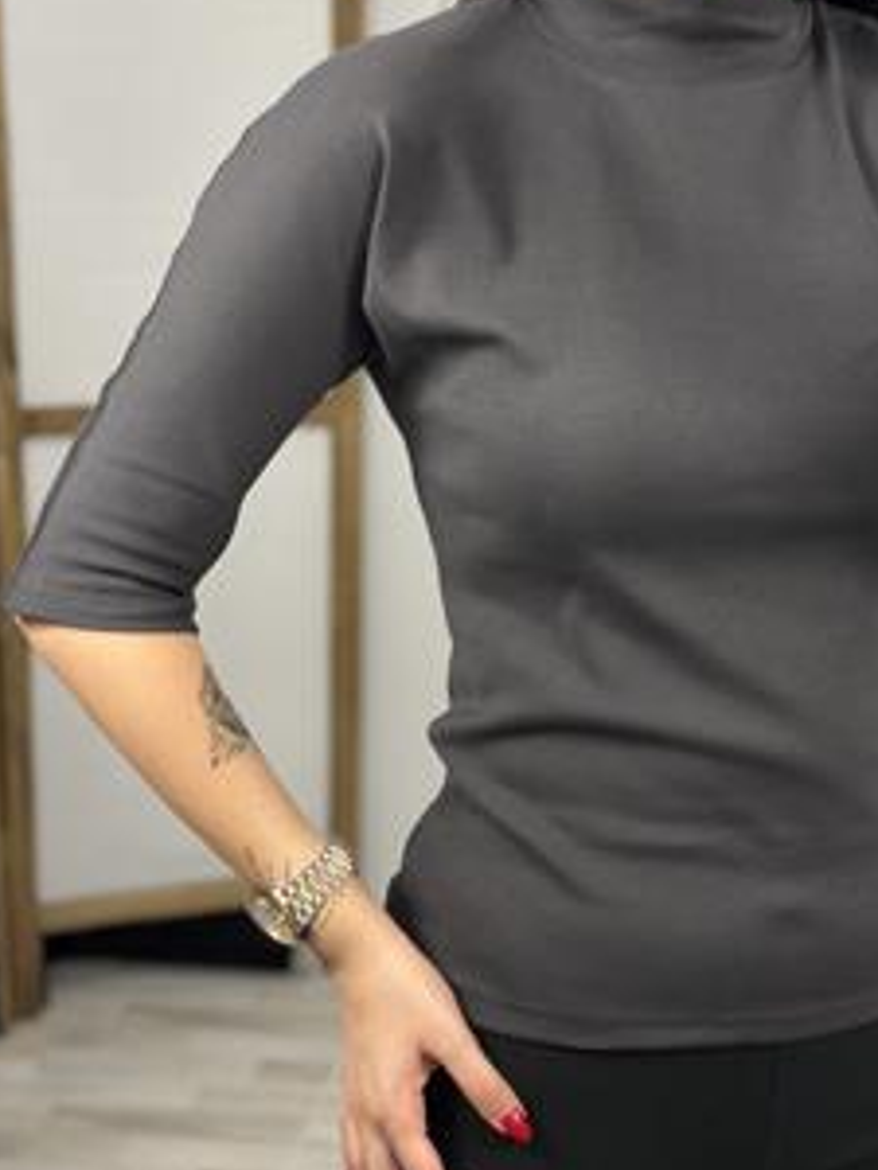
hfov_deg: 22.2
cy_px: 622
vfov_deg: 29.4
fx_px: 2232
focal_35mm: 66
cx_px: 558
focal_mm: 6.86
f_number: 1.78
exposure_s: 1/100
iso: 160
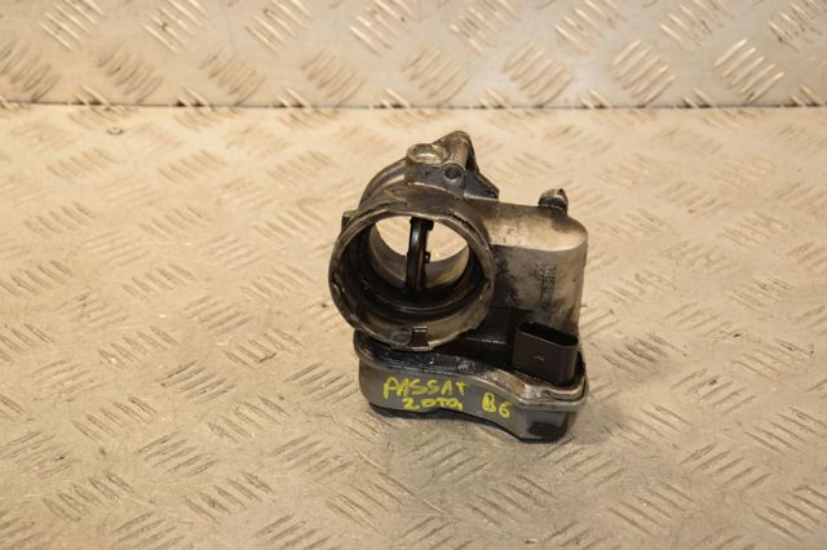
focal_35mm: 93
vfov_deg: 14.7
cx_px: 414
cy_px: 275
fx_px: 2135
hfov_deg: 21.9
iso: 800
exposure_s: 1/200
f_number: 7.1
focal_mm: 62
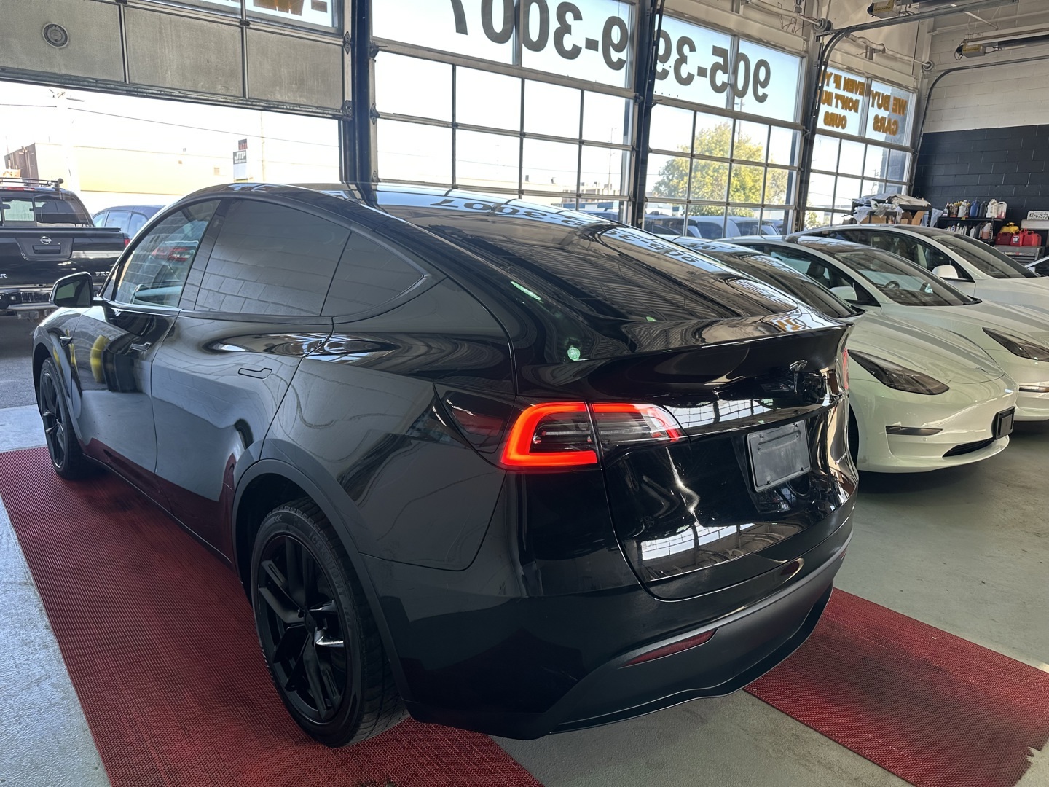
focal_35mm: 24
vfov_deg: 56.8
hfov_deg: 71.6
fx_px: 727
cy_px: 394
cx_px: 524
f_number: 1.78
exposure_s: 1/145
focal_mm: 6.86
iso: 64
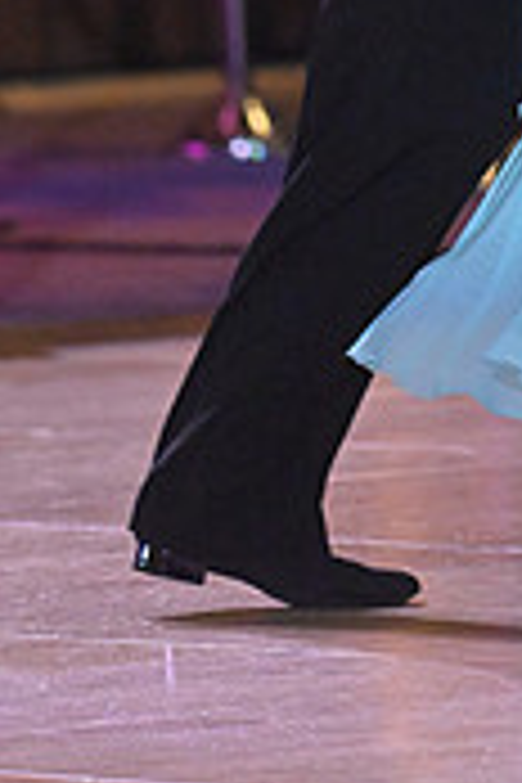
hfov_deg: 2.1
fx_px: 14506
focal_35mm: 667
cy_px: -396
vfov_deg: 3.1
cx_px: 830
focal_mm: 200
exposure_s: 1/400
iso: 4000
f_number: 4.5
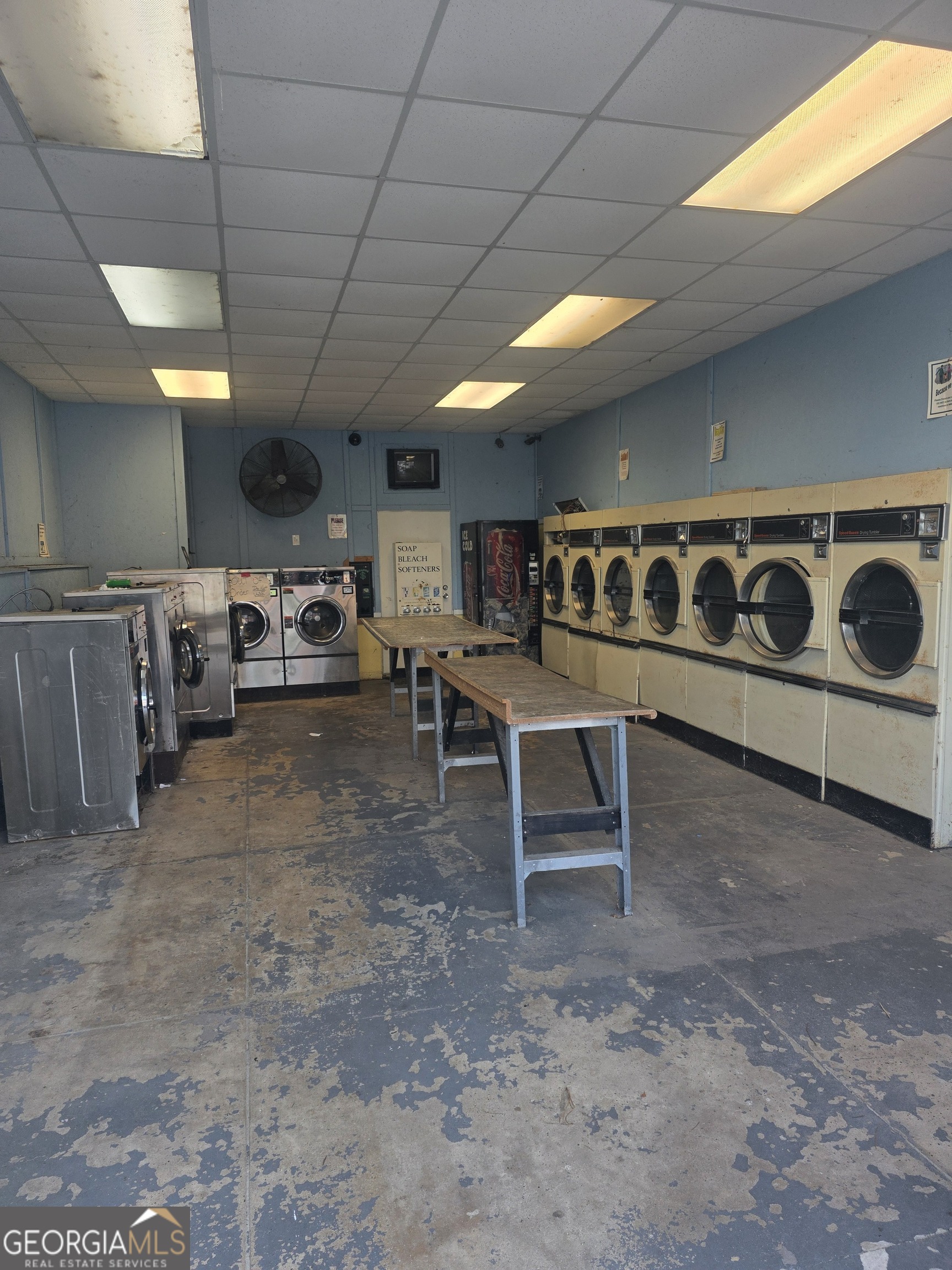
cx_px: 476
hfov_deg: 58.9
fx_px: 843
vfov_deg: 73.9
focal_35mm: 23
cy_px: 635
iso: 80
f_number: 1.7
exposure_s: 1/180
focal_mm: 6.3
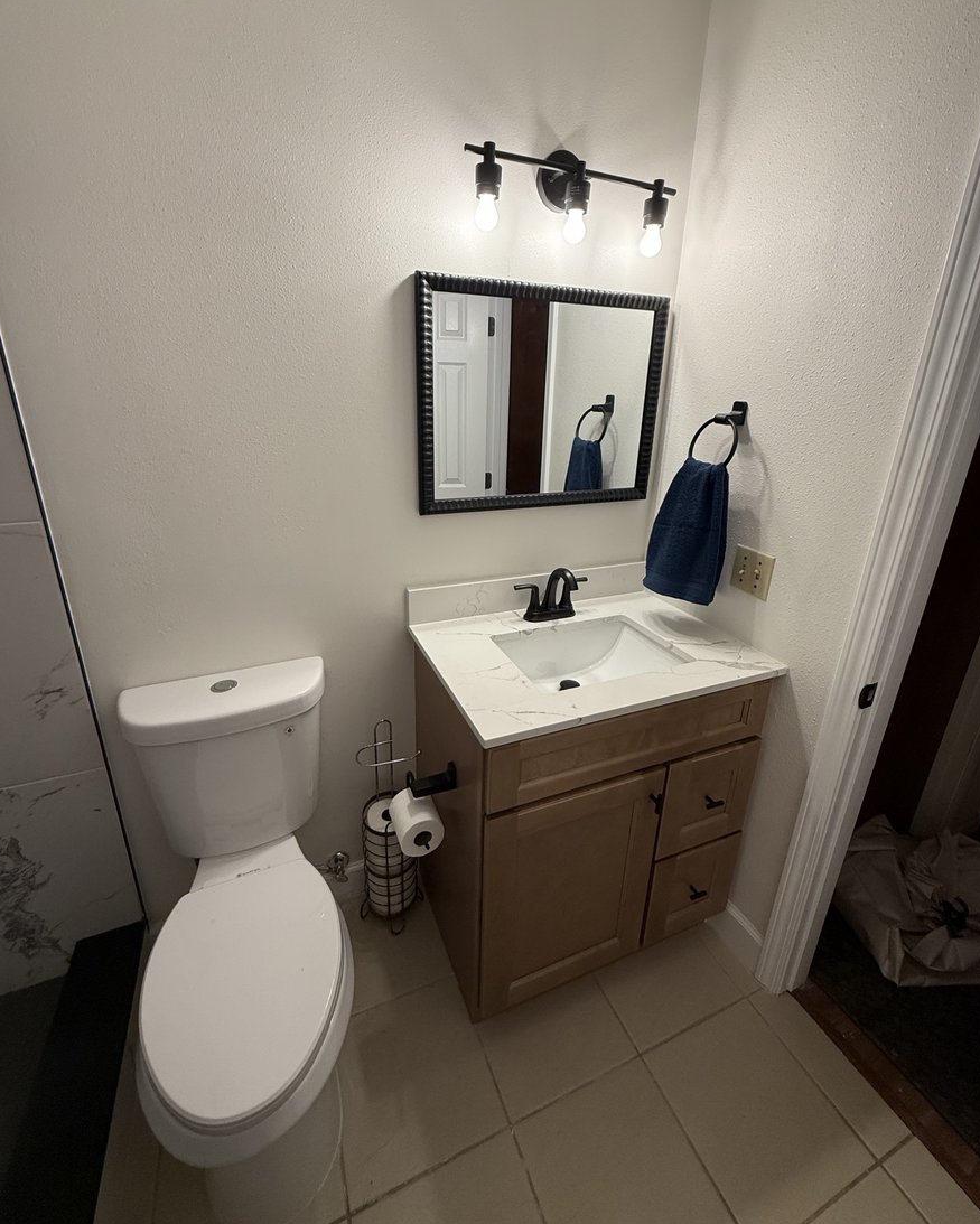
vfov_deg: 96.6
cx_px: 486
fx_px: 544
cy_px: 571
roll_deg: -1.3
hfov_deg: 84.1
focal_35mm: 15
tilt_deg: -18.7
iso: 160
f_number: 2.2
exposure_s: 1/120
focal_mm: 2.22
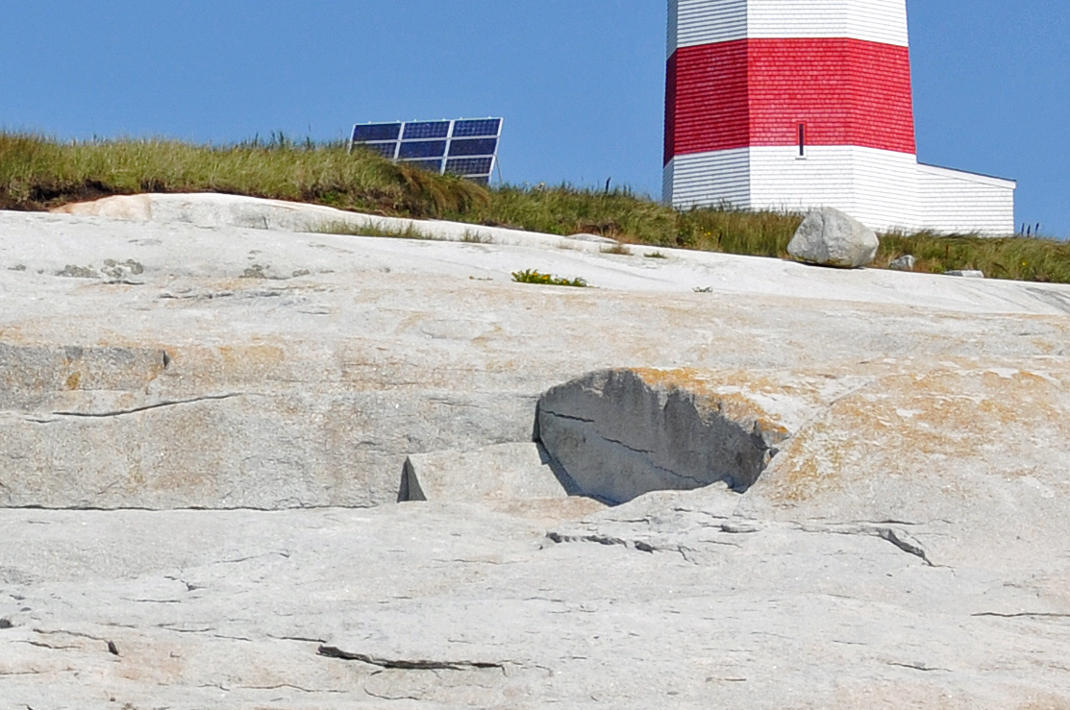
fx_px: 6174
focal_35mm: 208
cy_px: 374
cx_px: -3
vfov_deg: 6.6
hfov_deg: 9.8
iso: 200
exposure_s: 1/500
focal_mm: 36
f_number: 11
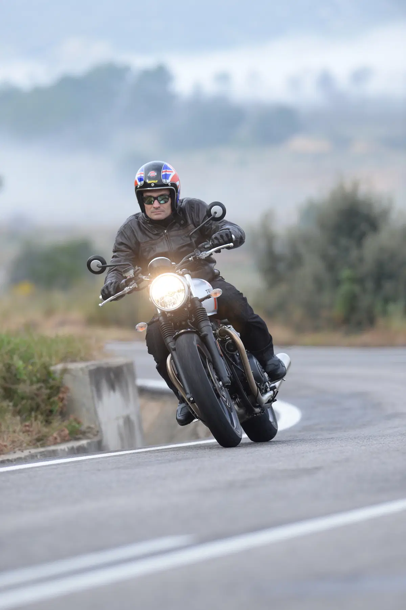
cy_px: 305
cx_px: 203
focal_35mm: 300
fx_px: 5080
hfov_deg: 4.6
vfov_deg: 6.9
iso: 400
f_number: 4.5
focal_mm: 300
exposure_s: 1/640
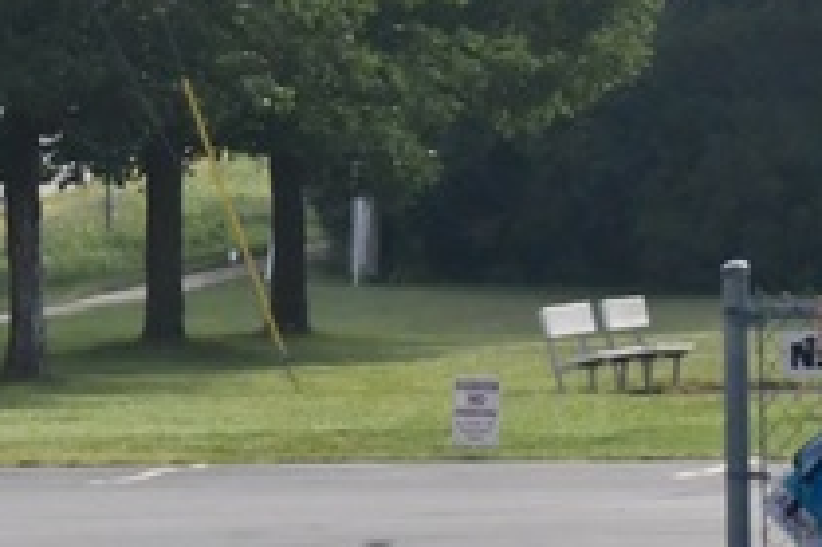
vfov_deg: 3.4
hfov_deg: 5.1
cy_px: 344
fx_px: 9172
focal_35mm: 402
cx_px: -161
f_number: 6.3
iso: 1600
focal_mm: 55
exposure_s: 1/8000
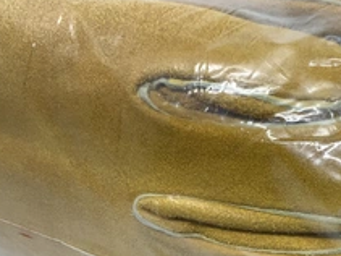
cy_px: 196
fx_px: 541
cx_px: 273
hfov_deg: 33.9
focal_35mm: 55
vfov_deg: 26.2
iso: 32
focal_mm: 3
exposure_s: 1/120
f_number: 1.8
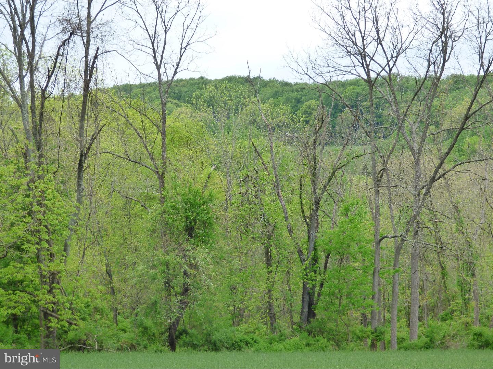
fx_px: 1253
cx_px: 246
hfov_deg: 22.3
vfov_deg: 16.8
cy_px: 184
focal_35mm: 88
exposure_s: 1/320
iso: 200
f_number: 4.5
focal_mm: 14.74
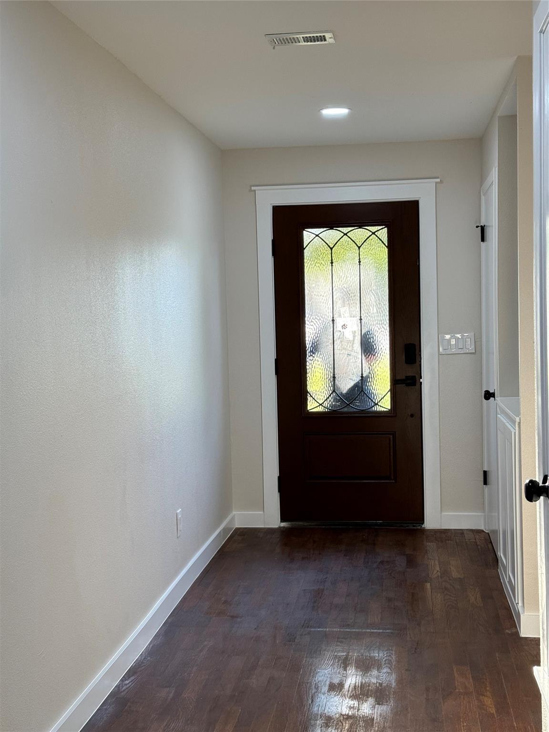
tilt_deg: -2.4
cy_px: 366
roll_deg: +1.7
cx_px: 274
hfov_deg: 30.3
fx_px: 1015
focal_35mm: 48
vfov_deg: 39.7
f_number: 1.78
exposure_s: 1/120
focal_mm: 6.76
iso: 100
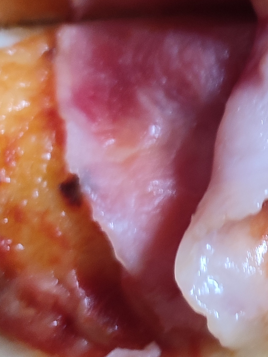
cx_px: 403
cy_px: 191
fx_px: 888
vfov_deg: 22.8
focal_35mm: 86
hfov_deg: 15.8
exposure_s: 1/20
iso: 798
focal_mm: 6.04
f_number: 1.9
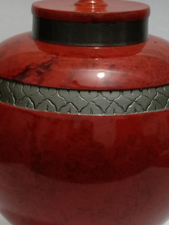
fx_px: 403
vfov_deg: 31.0
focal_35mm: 62
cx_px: 91
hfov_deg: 23.7
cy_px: 142
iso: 640
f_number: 2.2
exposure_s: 1/25
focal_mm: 3.81
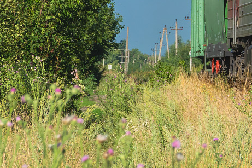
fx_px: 2495
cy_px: -49
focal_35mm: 357
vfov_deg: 3.8
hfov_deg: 5.7
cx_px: 357
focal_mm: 73
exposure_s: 1/500
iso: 100
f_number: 8
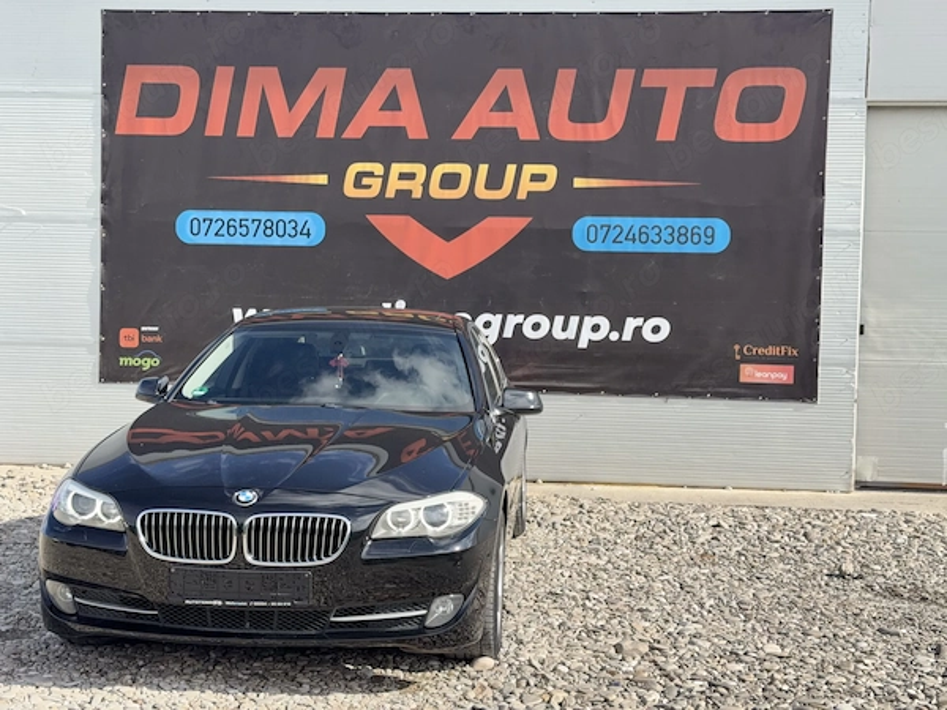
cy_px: 355
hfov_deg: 39.7
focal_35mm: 48
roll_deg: -1.0
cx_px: 474
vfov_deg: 30.3
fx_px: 1313
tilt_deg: -2.7
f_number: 1.78
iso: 64
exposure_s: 1/2494
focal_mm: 6.76
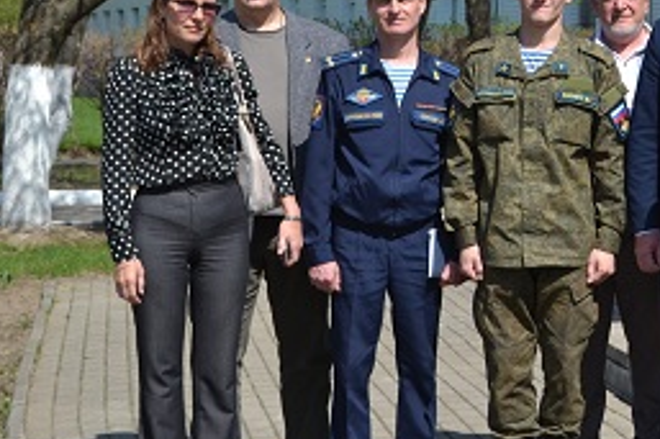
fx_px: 2052
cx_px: 747
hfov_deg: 17.6
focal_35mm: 112
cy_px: 82
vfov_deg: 12.2
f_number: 5.6
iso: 400
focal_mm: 32
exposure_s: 1/1600
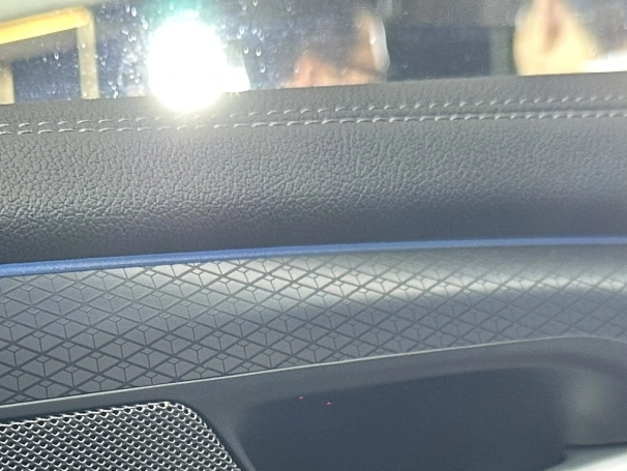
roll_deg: +3.8
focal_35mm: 95
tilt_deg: -8.7
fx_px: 1721
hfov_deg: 20.6
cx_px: 280
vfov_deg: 14.4
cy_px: 745
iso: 200
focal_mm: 6.86
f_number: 1.78
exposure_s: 1/100
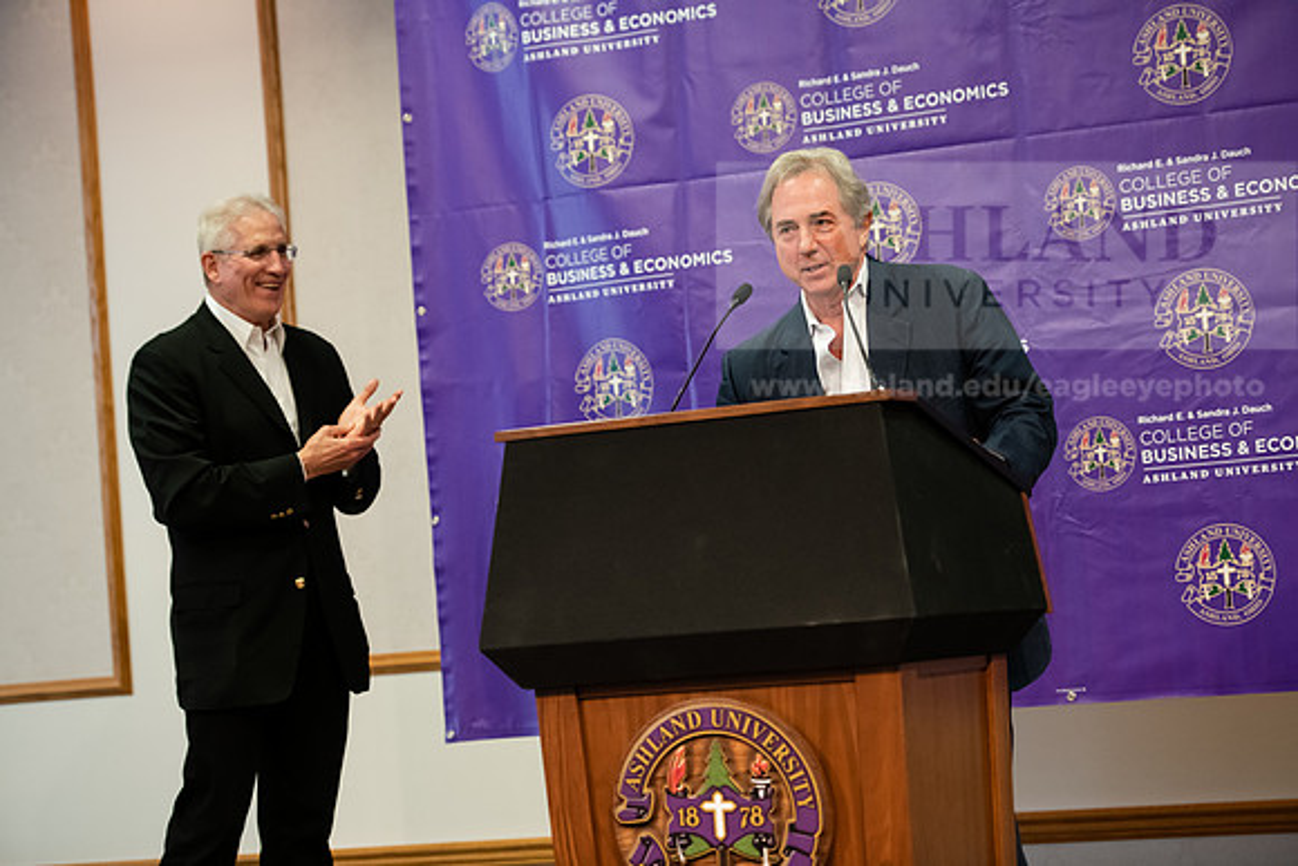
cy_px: 433
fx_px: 3318
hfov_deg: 22.1
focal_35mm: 92
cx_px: 649
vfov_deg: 14.9
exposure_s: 1/200
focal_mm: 92
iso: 2000
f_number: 3.2
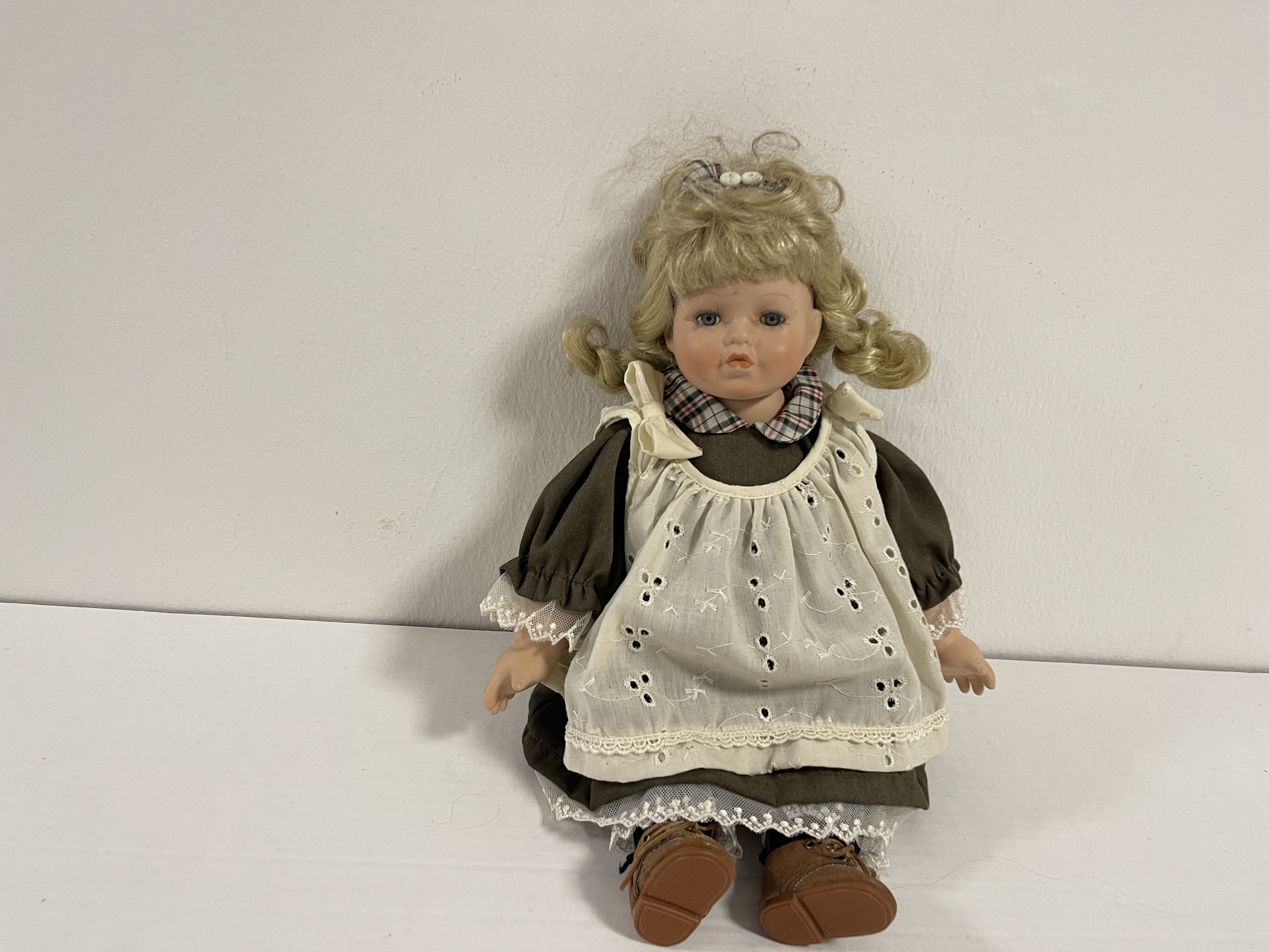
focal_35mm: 25
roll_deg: -3.6
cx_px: 634
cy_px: 476
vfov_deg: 54.9
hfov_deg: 69.4
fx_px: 916
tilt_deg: -22.8
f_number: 1.6
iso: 100
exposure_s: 1/50
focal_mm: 5.1
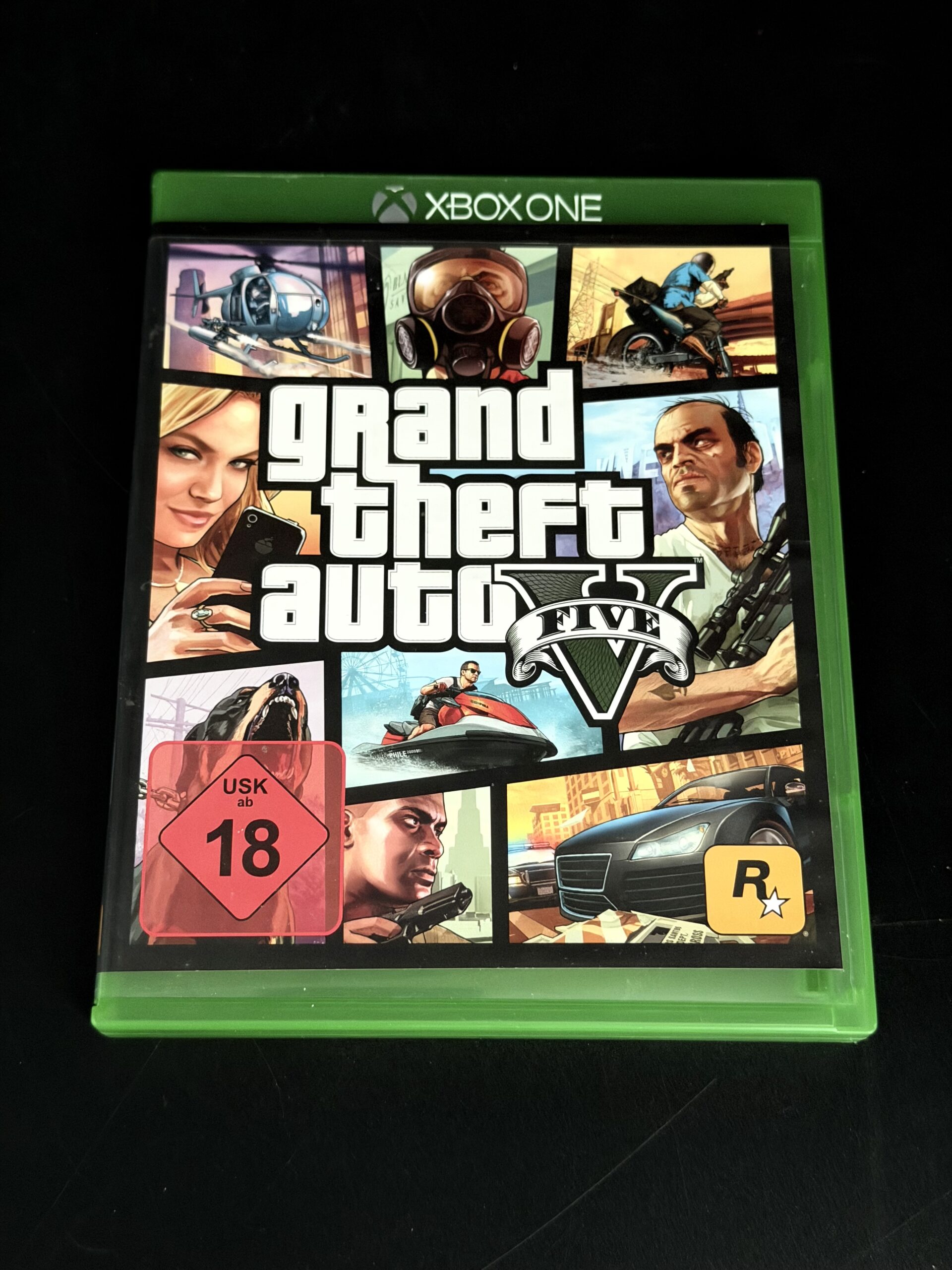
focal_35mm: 48
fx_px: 1760
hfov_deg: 30.3
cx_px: 476
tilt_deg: -69.0
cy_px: 635
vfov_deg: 39.7
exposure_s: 1/30
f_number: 1.78
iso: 640
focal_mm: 6.76
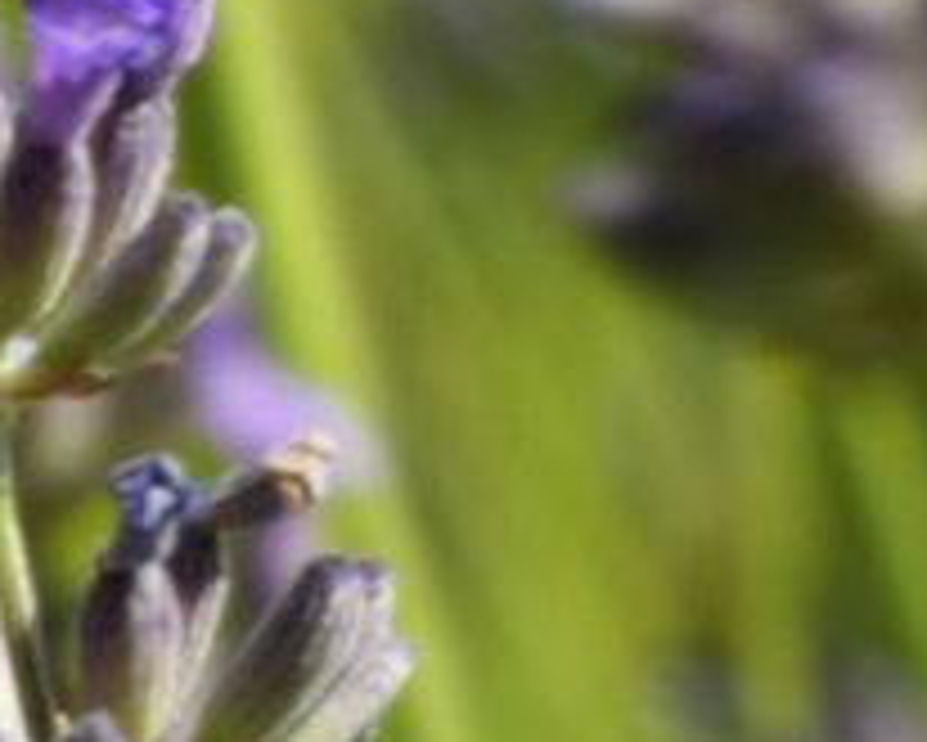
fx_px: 44357
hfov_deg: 1.2
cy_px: -171
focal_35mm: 1616
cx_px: -601
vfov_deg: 1.0
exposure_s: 1/80
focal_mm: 71.7
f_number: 5.6
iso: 80
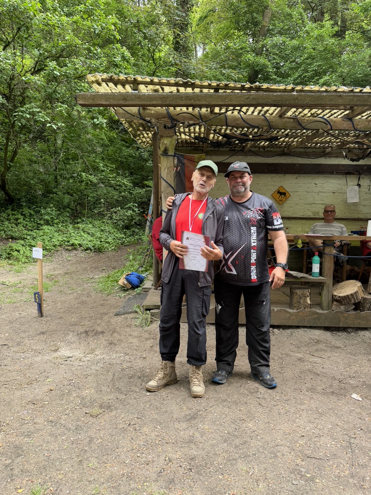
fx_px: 343
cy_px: 248
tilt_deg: -4.3
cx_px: 186
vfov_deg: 71.6
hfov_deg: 56.8
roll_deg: -1.1
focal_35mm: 24
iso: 64
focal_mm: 6.76
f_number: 1.78
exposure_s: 1/121
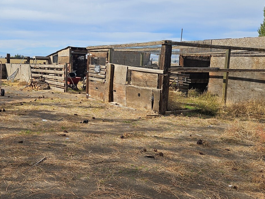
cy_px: 91
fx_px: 299
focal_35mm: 39
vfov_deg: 36.8
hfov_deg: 47.1
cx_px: 88
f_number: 1.8
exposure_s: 1/2565
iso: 25
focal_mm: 5.4
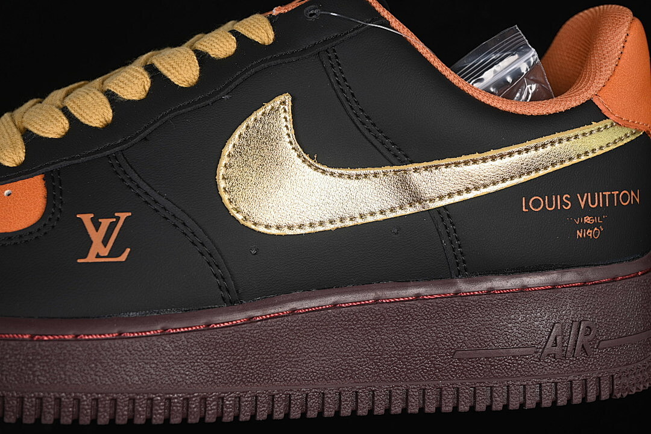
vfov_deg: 18.2
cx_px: 326
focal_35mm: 75
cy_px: 217
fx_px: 1356
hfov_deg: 27.0
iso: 160
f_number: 6.3
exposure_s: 1/60
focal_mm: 50
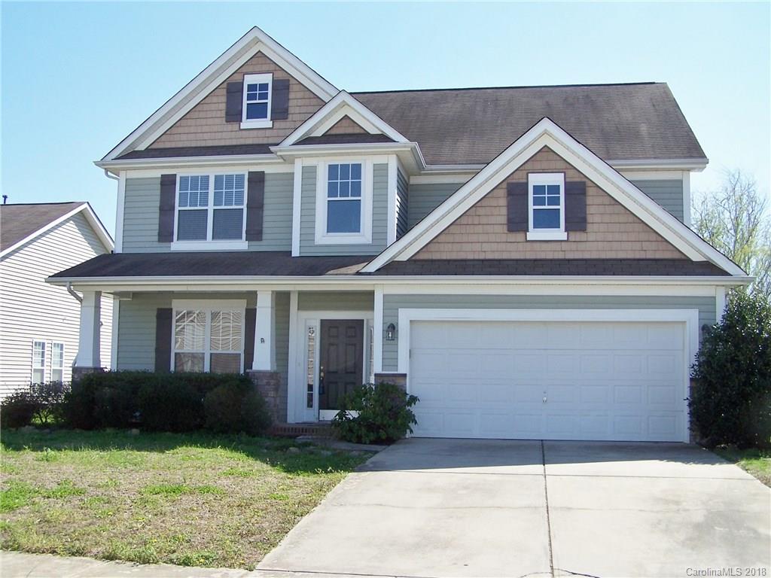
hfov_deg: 49.0
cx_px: 386
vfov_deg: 37.7
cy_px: 289
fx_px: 846
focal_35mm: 38
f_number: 4
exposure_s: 1/750
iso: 80
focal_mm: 6.3
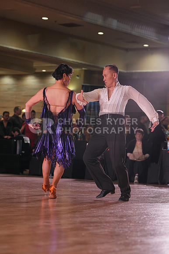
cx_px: 84
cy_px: 127
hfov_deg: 12.2
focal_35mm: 112
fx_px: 788
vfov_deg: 18.3
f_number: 4
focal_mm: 112
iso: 1000
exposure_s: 1/400
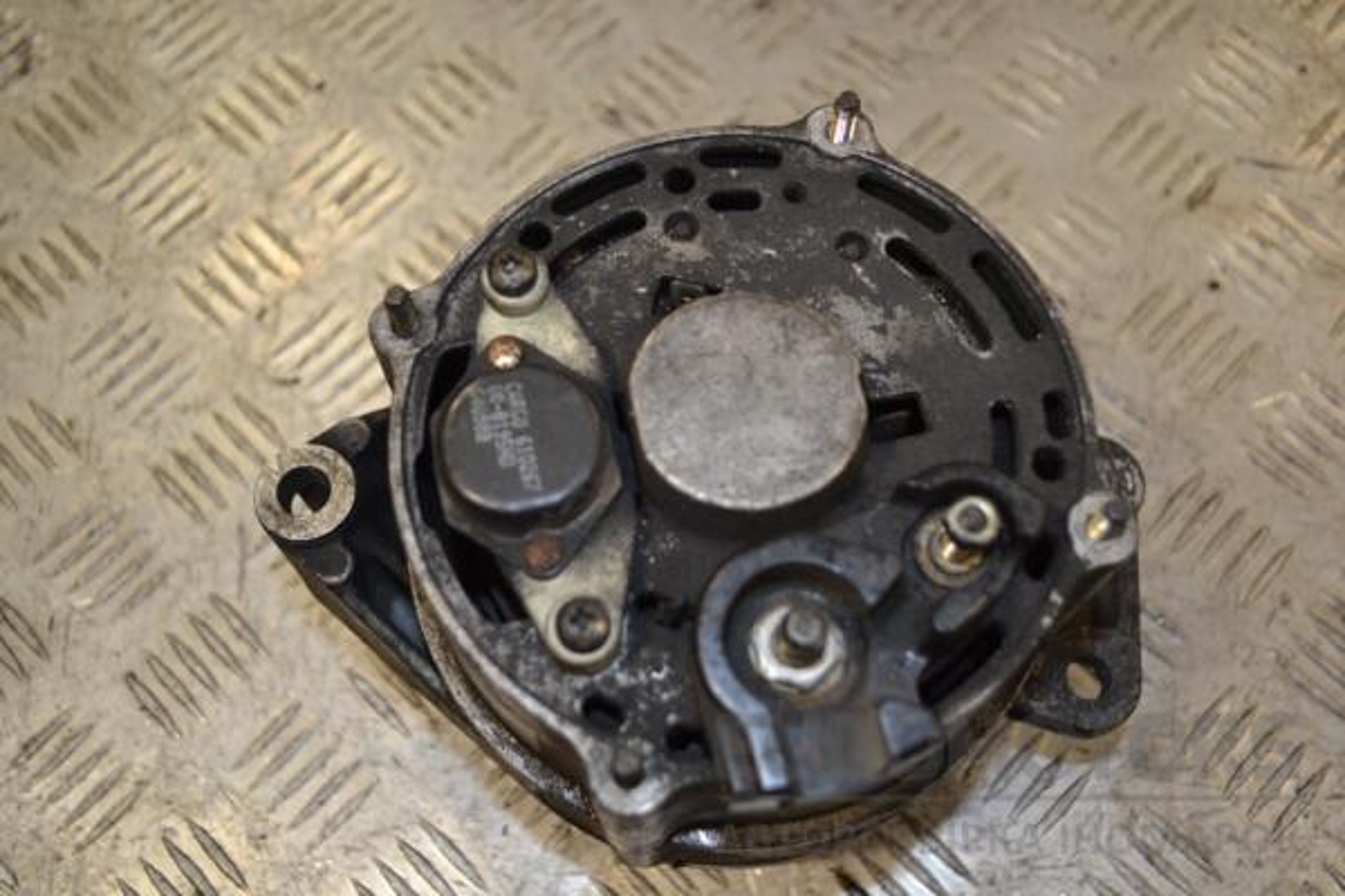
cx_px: 672
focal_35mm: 36
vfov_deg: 36.9
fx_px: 1345
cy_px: 448
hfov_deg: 53.1
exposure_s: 1/125
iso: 220
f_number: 4
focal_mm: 24
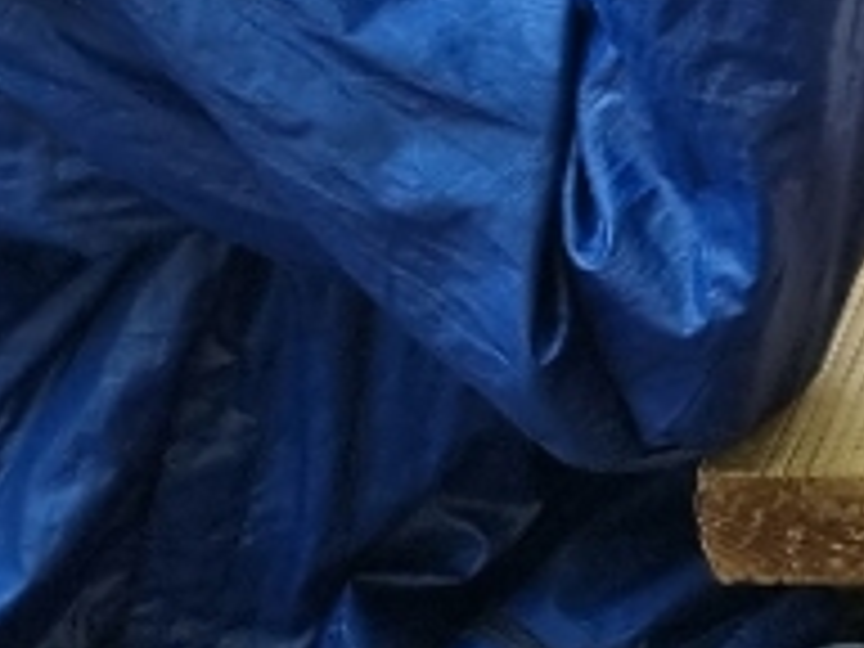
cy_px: -990
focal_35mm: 173
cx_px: 2052
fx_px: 4318
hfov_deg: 10.0
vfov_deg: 7.9
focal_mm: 5.4
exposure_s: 1/475
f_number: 1.8
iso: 50
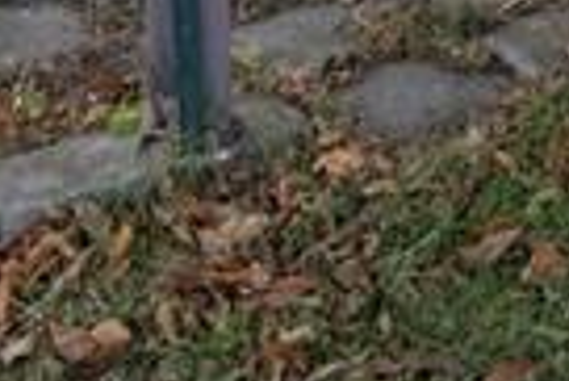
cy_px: -691
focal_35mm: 113
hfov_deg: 16.4
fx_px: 1788
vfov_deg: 9.8
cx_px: 866
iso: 400
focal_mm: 10
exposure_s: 1/640
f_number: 8
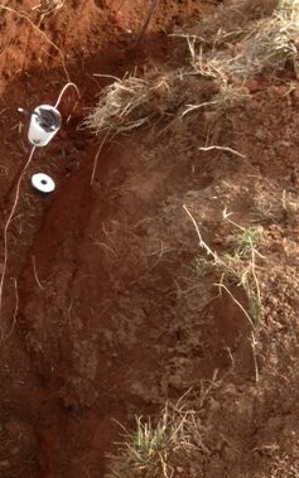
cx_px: 39
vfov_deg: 34.5
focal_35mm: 59
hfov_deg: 21.6
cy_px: 247
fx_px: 769
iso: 50
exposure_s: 1/288
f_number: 2.4
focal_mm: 4.13
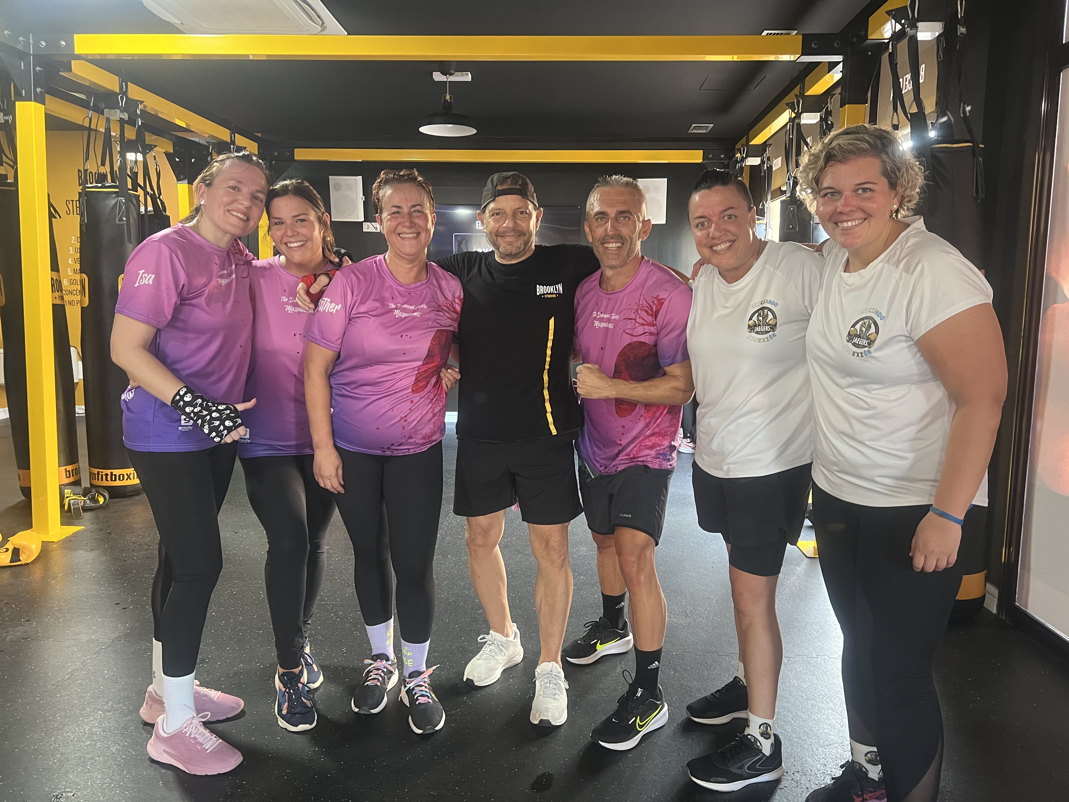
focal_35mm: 26
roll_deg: +0.0
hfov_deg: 67.3
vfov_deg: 53.1
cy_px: 401
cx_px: 534
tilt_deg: -7.0
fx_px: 803
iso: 500
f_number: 1.5
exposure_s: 1/50
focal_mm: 5.7
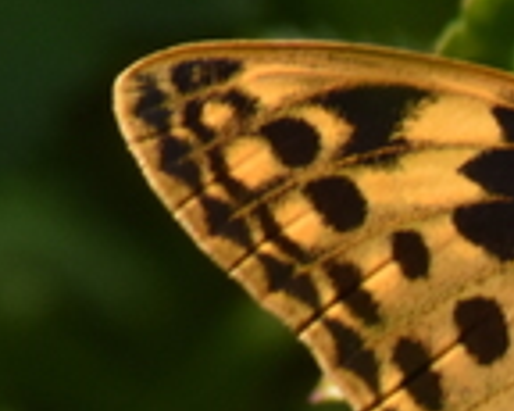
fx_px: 42794
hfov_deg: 0.7
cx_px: 985
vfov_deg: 0.5
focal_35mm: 2815
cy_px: 704
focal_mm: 300
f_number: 20
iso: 400
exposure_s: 1/250
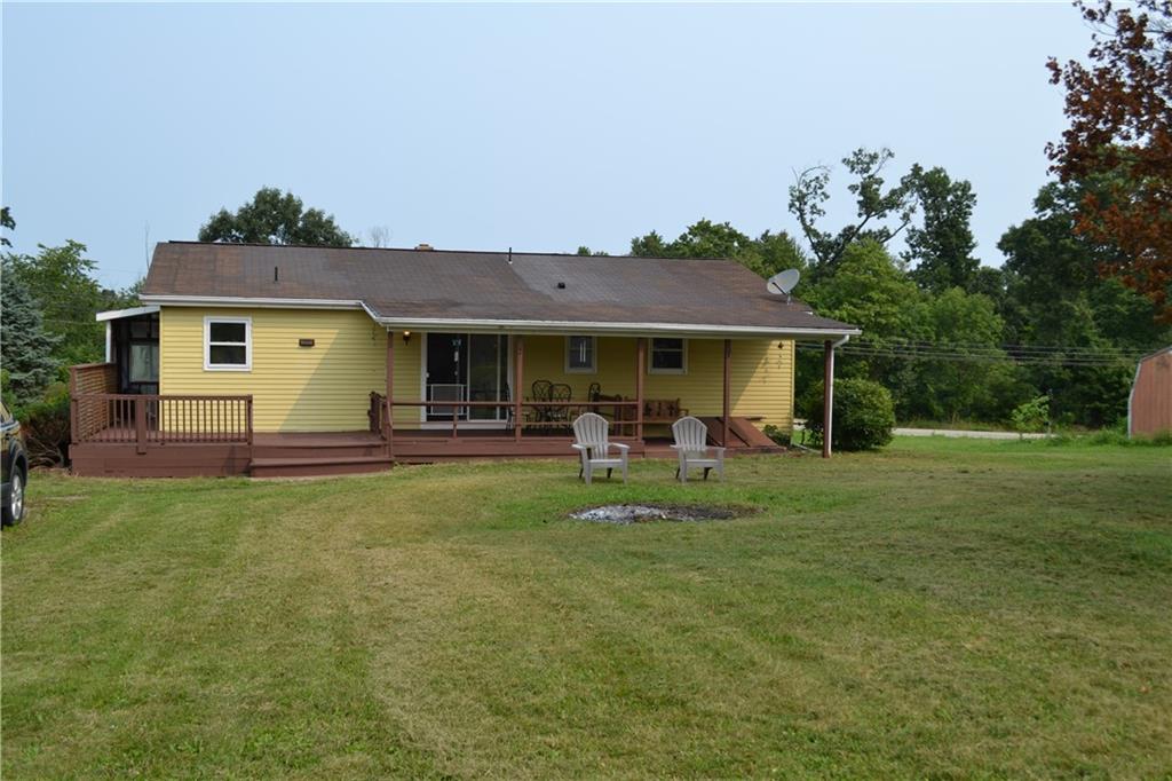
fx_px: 1172
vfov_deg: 36.8
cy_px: 390
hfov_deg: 53.1
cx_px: 586
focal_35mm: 36
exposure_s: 1/250
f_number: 7.1
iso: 100
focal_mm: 24
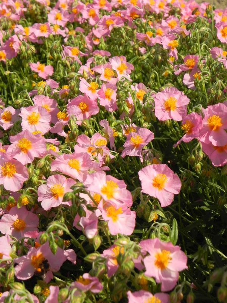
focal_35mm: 66
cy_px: 152
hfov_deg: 22.3
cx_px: 114
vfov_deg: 29.4
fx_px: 577
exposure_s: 1/2000
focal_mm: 11.8
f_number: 3.5
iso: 160
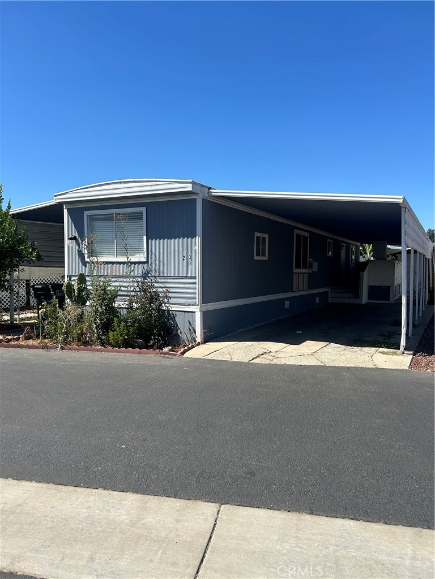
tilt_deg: -3.2
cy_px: 290
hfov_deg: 53.1
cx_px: 218
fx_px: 436
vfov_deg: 67.3
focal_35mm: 26
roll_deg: -1.5
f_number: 1.5
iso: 50
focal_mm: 5.7
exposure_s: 1/3704
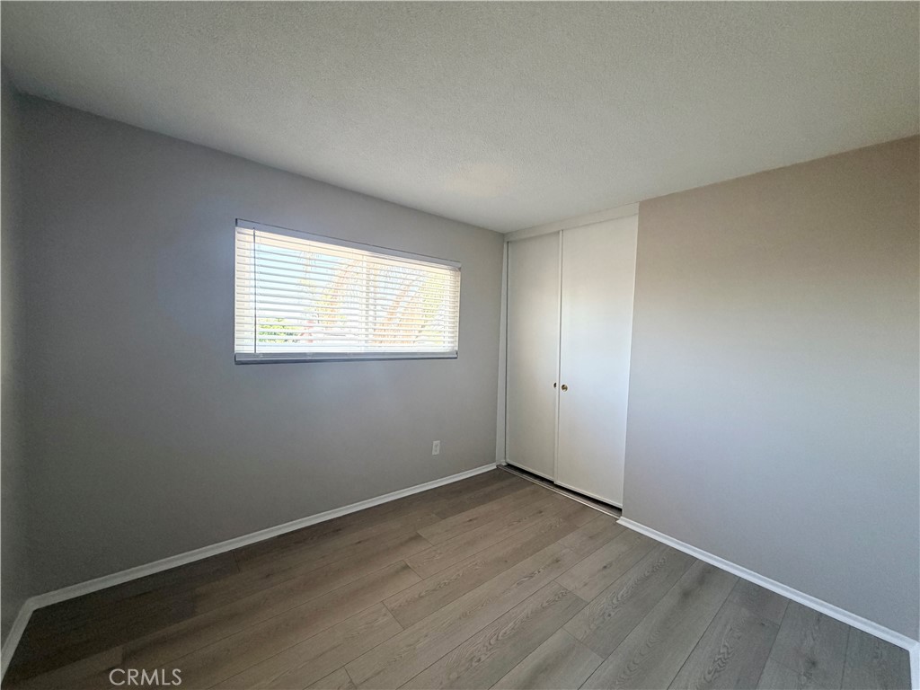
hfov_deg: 102.1
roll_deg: -1.6
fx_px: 372
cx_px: 460
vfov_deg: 85.7
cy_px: 345
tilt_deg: -2.9
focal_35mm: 14
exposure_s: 1/120
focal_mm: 2.22
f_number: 2.2
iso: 200
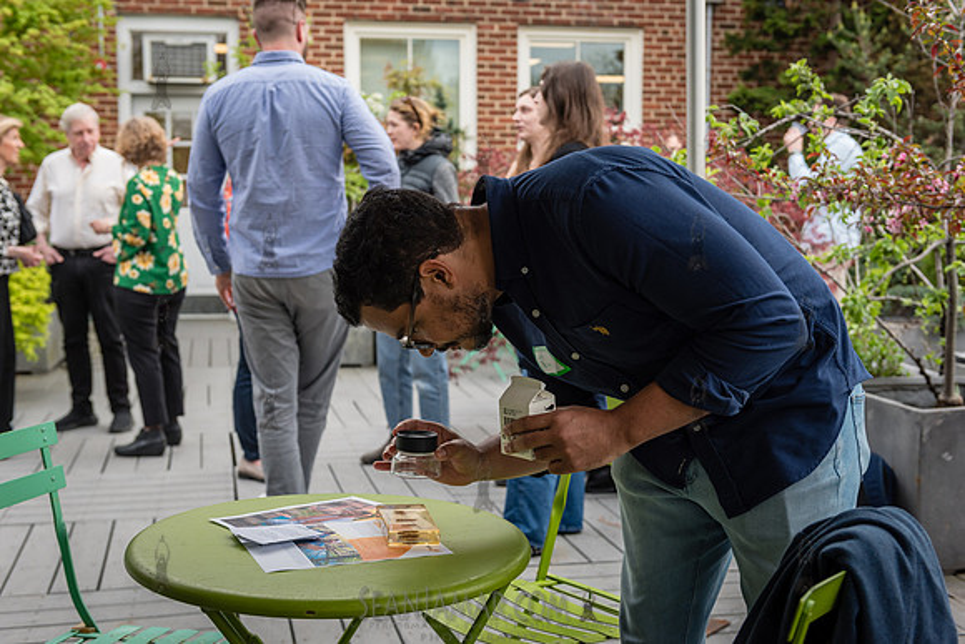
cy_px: 322
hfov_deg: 43.4
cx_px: 482
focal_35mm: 45
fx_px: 1212
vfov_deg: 29.8
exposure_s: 1/400
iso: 400
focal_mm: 45
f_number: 4
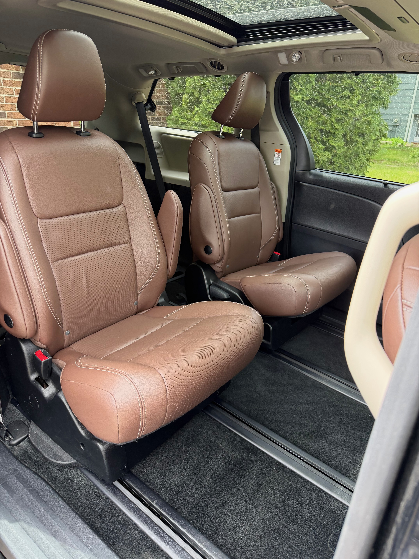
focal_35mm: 24
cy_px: 280
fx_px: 387
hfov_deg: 56.8
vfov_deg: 71.6
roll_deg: -2.4
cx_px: 210
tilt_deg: -21.9
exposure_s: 1/156
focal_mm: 6.76
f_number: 1.78
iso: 160
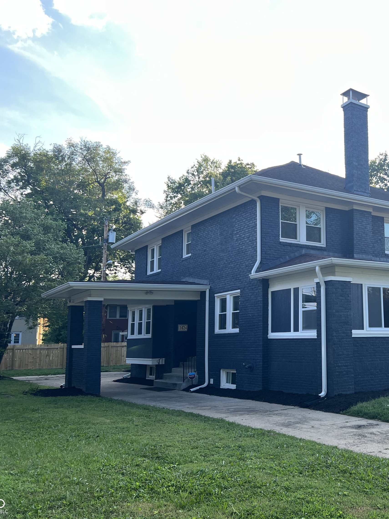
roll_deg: +1.6
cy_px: 257
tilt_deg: +8.9
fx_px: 524
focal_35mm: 35
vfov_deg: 52.6
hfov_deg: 38.8
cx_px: 324
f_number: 1.5
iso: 50
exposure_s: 1/361
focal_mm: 5.7
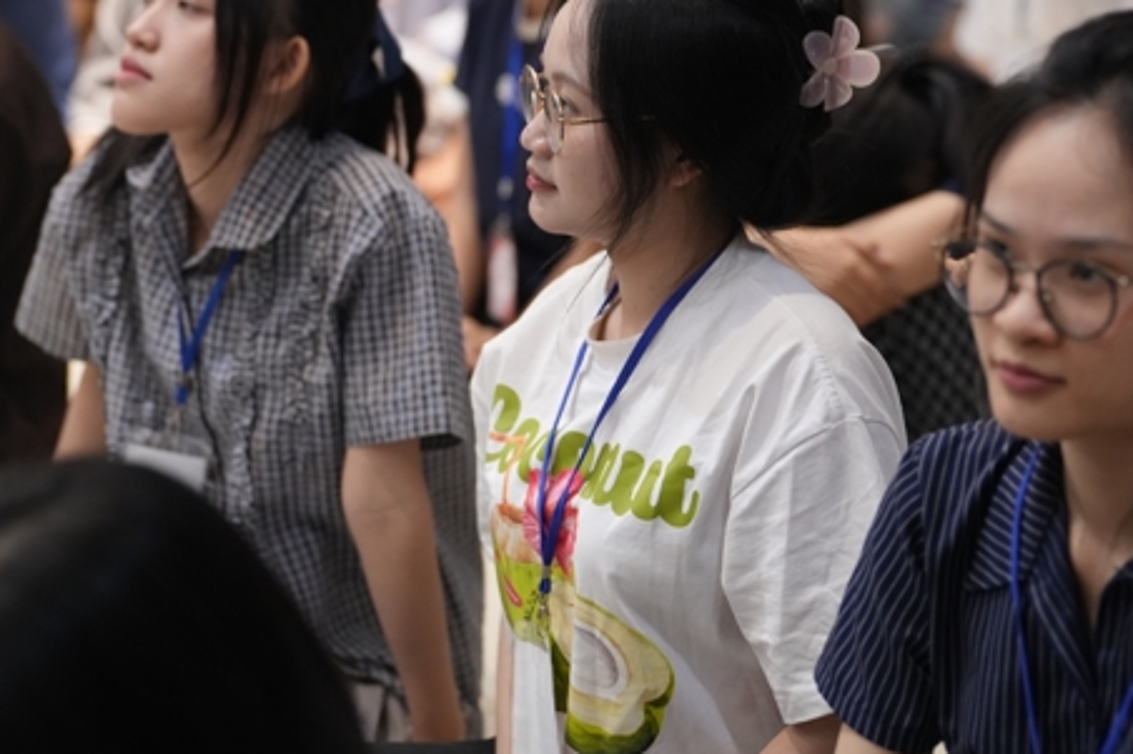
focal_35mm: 115
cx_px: 607
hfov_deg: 17.8
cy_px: 244
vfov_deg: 11.9
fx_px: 3618
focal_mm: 80
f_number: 2.8
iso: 4000
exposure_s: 1/250
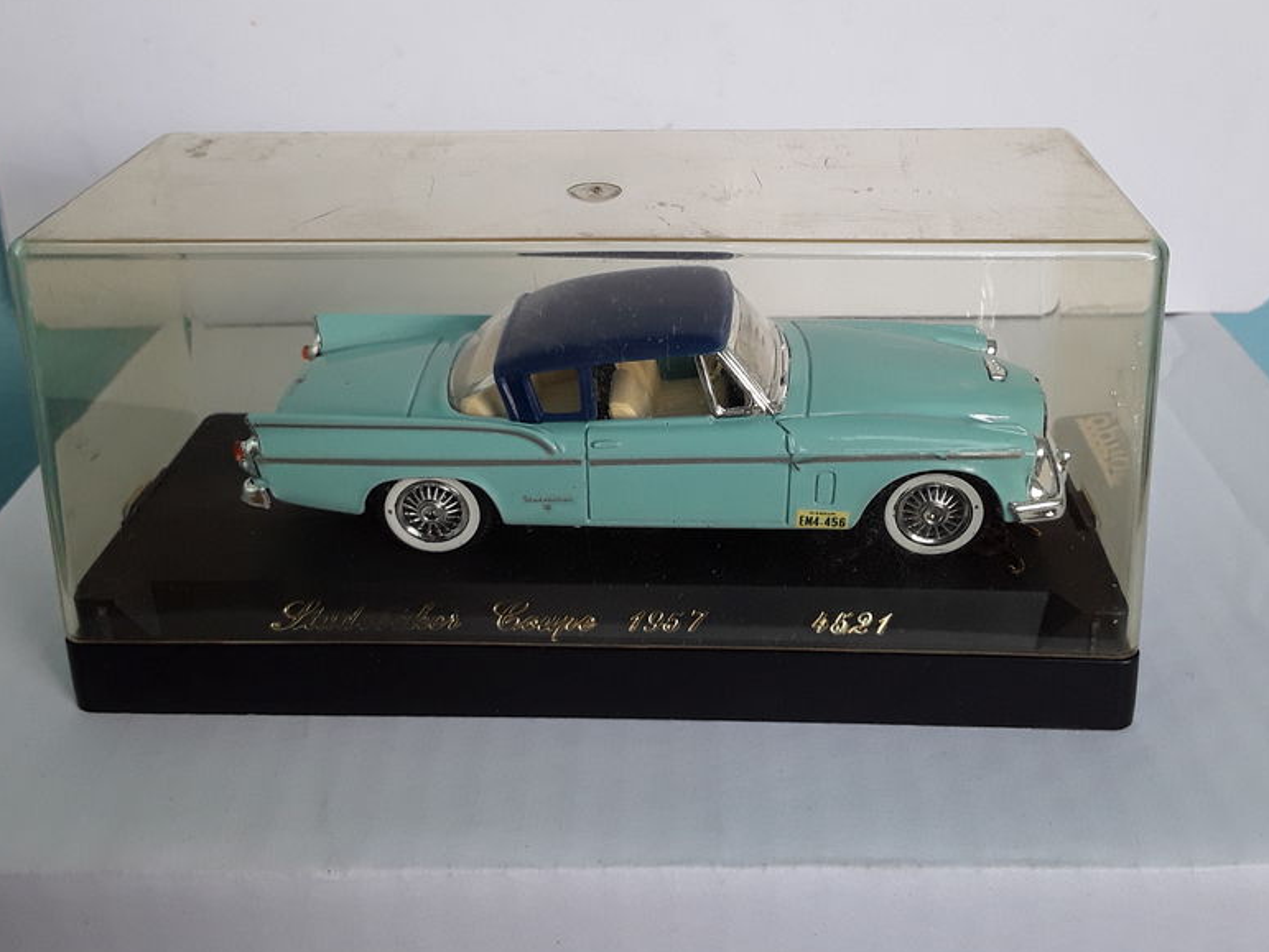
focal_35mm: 35
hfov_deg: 52.6
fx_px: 1284
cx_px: 650
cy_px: 381
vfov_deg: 40.6
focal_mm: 2.91
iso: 50
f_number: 1.9
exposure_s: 1/50
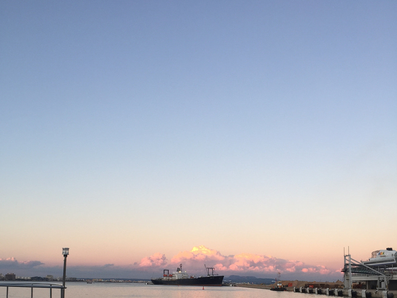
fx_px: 447
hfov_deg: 47.9
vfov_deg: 35.1
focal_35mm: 39
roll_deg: -0.8
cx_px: 197
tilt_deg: +4.2
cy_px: 257
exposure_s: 1/127
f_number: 2.2
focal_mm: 4.15
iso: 32
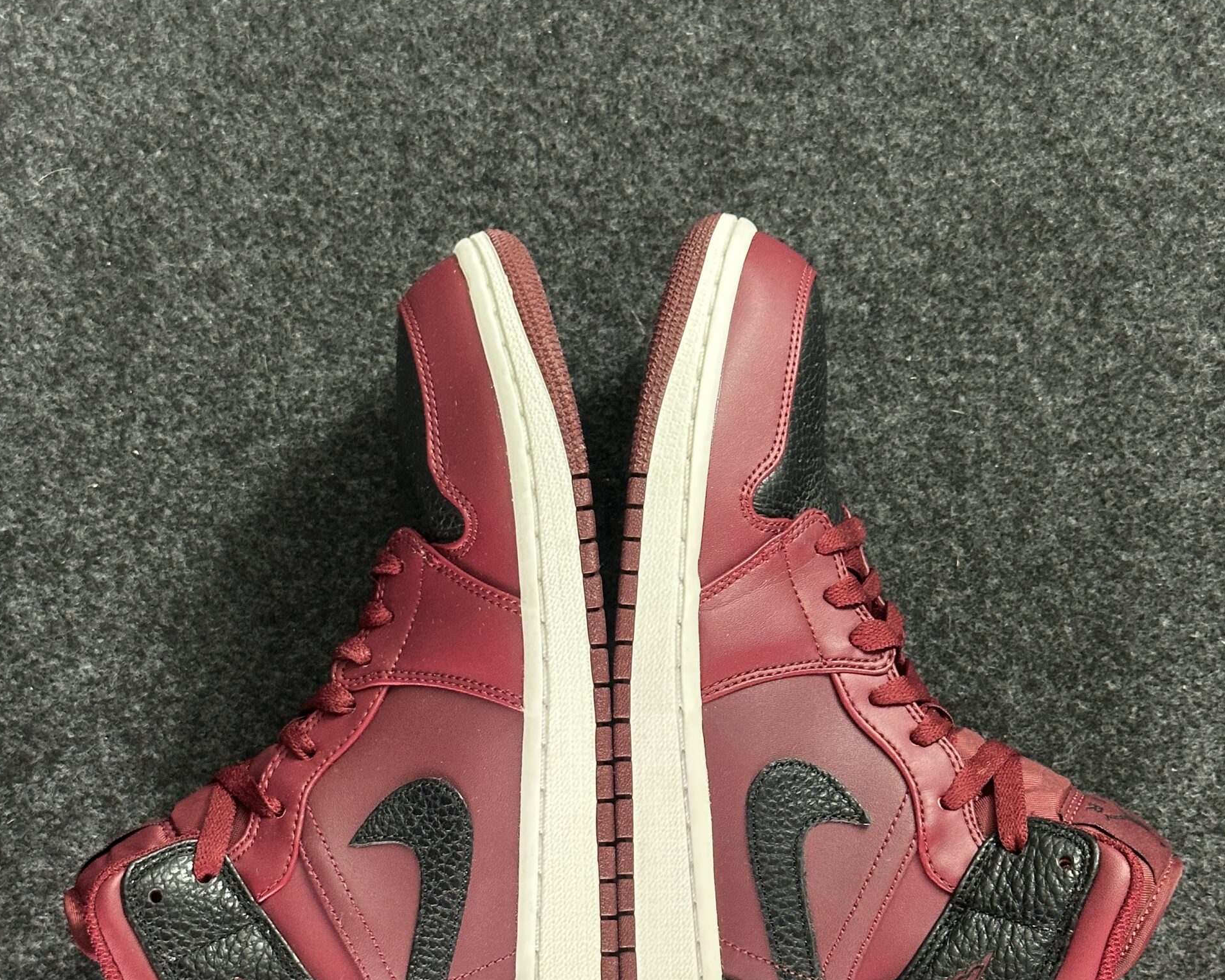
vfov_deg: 23.8
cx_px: 611
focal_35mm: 63
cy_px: 786
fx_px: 2284
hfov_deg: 30.0
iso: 320
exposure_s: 1/33
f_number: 1.78
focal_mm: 6.86
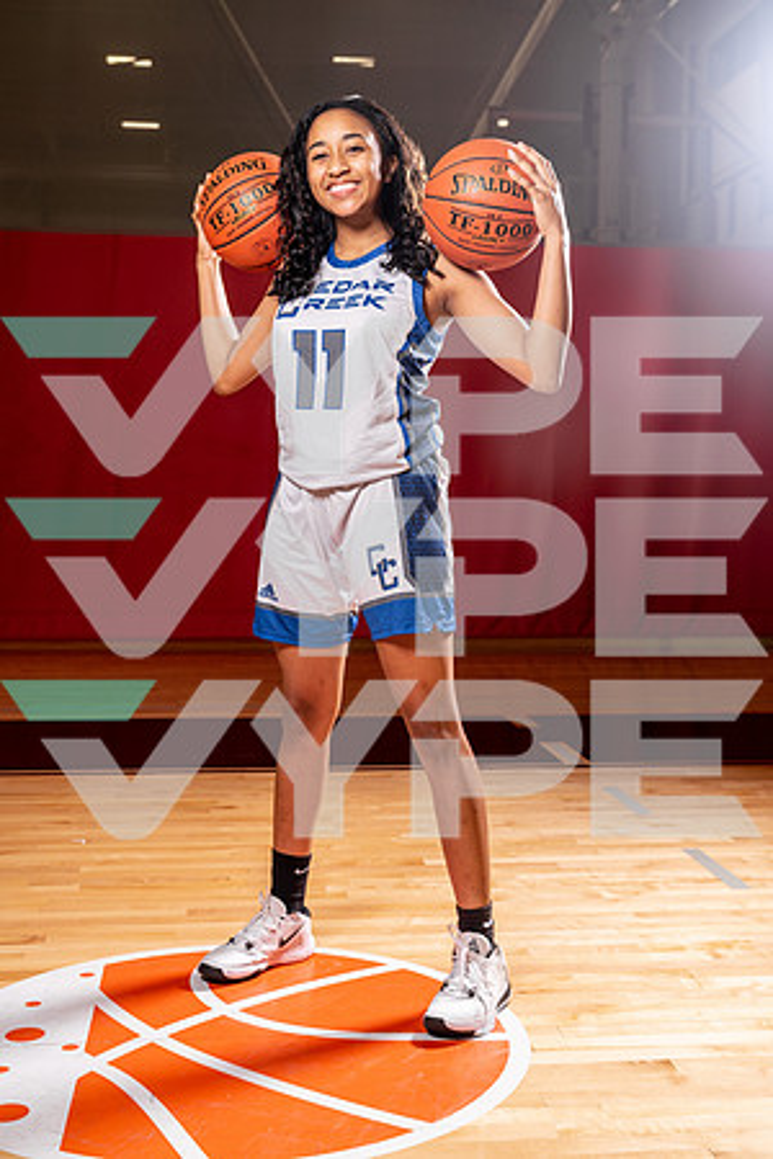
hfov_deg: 30.5
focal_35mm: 44
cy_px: 580
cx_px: 386
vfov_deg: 44.5
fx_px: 1417
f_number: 6.3
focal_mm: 44
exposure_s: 1/125
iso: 100
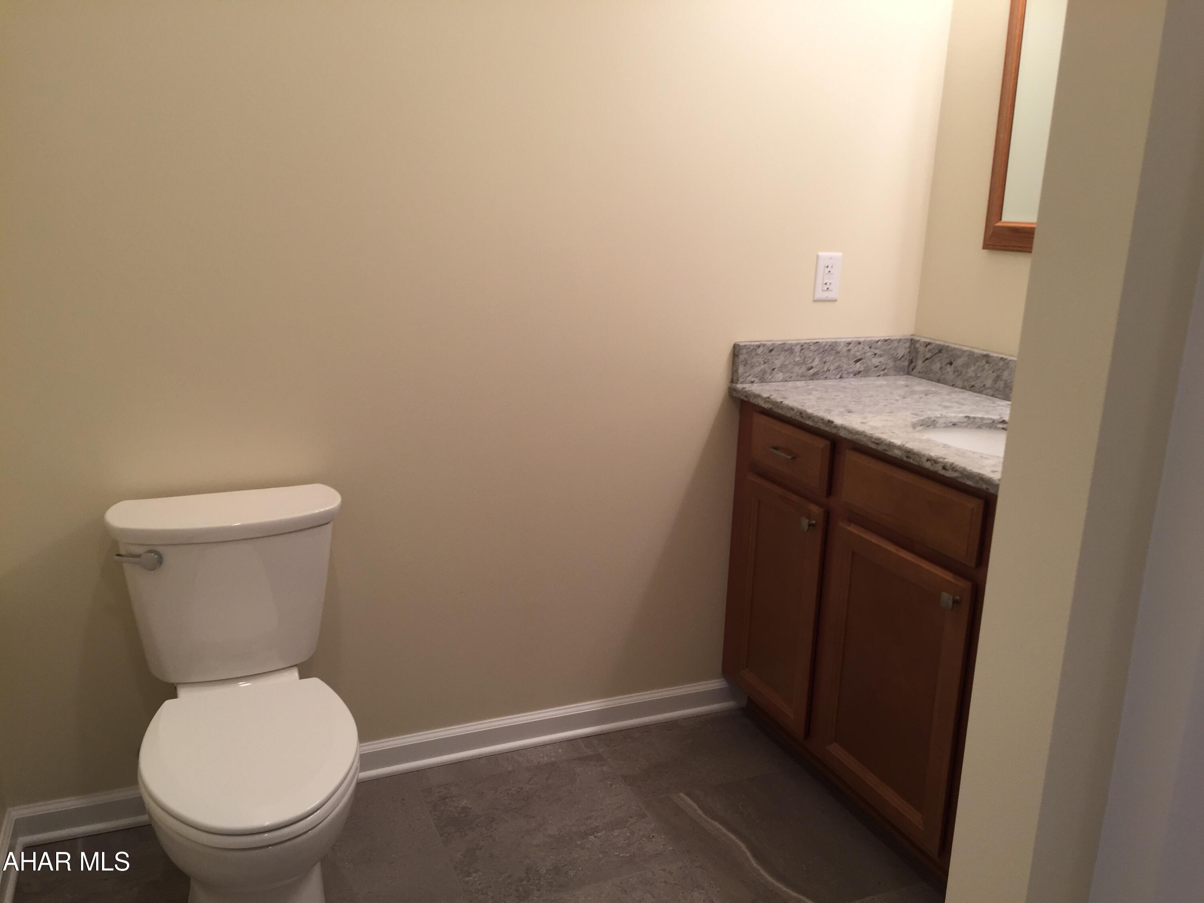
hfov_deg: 61.7
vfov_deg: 48.2
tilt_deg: -14.6
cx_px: 602
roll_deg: -2.6
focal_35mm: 29
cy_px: 452
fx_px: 1009
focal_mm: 4.15
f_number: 2.2
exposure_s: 1/60
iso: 40
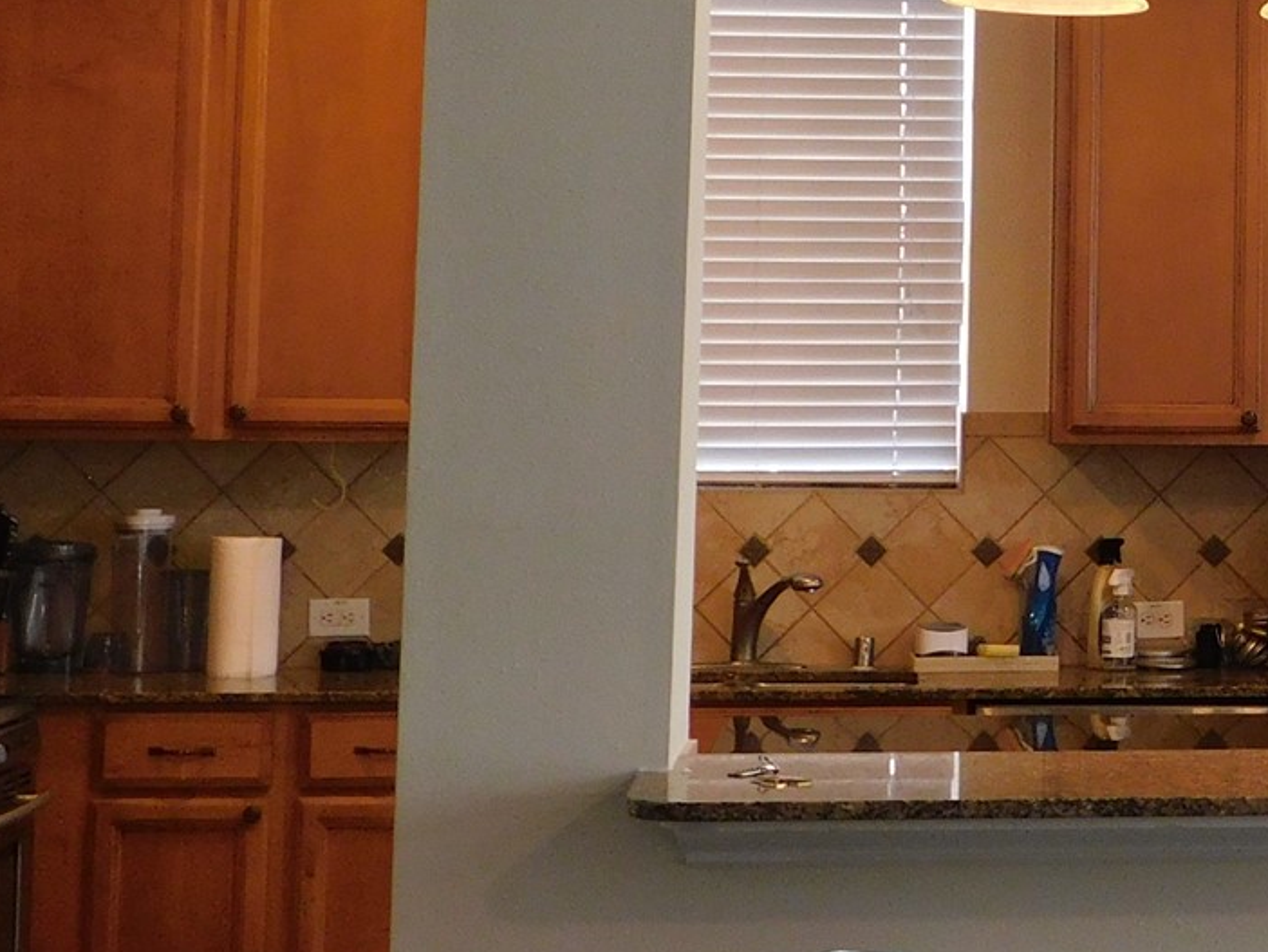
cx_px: 1539
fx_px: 3848
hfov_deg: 17.8
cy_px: 45
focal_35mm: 105
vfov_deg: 13.9
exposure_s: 1/30
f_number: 3.5
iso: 220
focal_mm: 6.3
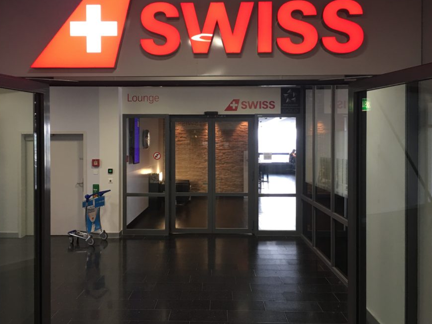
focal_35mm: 34
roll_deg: +0.3
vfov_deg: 41.8
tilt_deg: +1.2
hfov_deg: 53.9
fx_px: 424
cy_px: 152
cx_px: 207
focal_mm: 4.15
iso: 50
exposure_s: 1/17
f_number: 2.2
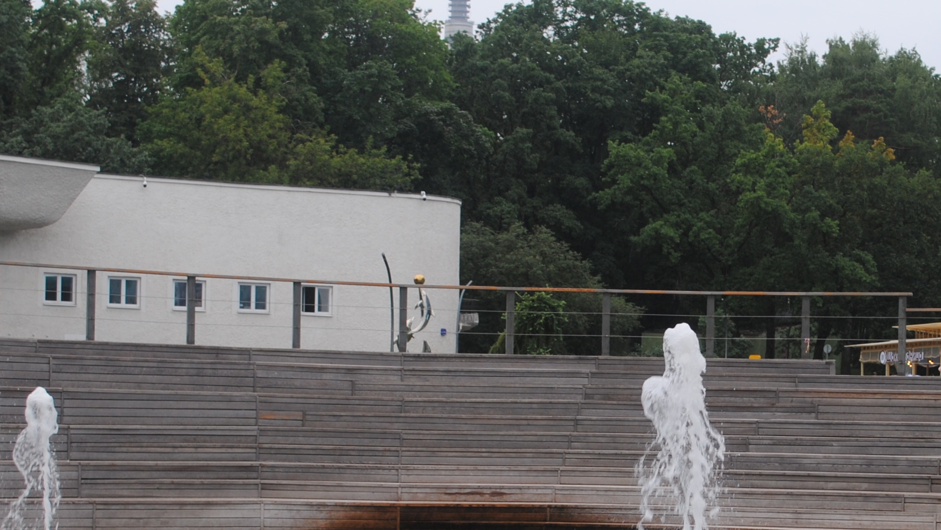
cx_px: 720
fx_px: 2420
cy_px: 441
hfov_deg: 21.8
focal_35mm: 97
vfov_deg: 12.4
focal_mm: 30
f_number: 6.3
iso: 100
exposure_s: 1/160
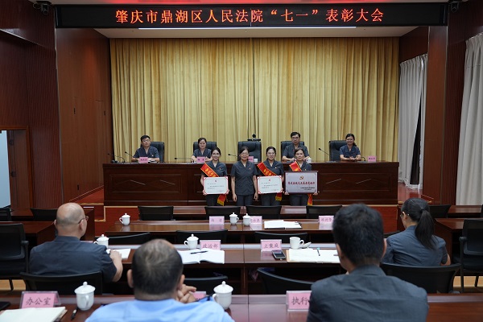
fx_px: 402
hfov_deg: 61.9
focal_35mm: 30
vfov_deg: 43.6
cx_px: 242
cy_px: 161
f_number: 4
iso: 1250
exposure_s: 1/200
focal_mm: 30
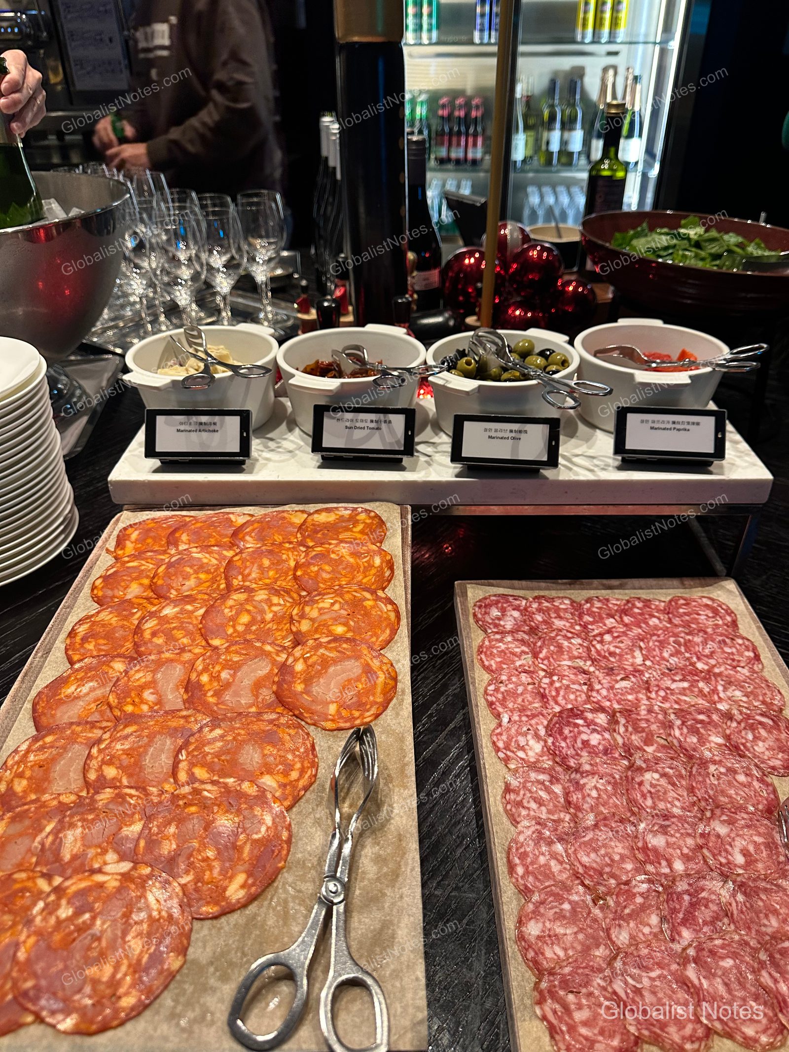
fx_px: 729
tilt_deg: -32.8
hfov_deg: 56.8
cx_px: 394
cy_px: 526
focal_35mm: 24
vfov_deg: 71.6
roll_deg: -1.4
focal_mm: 6.86
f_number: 1.78
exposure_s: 1/60
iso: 250
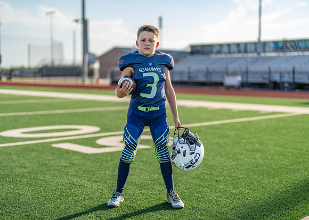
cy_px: 110
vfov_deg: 26.6
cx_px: 154
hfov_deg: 36.7
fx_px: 466
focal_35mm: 53
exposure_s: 1/4000
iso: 100
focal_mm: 50
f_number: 1.2
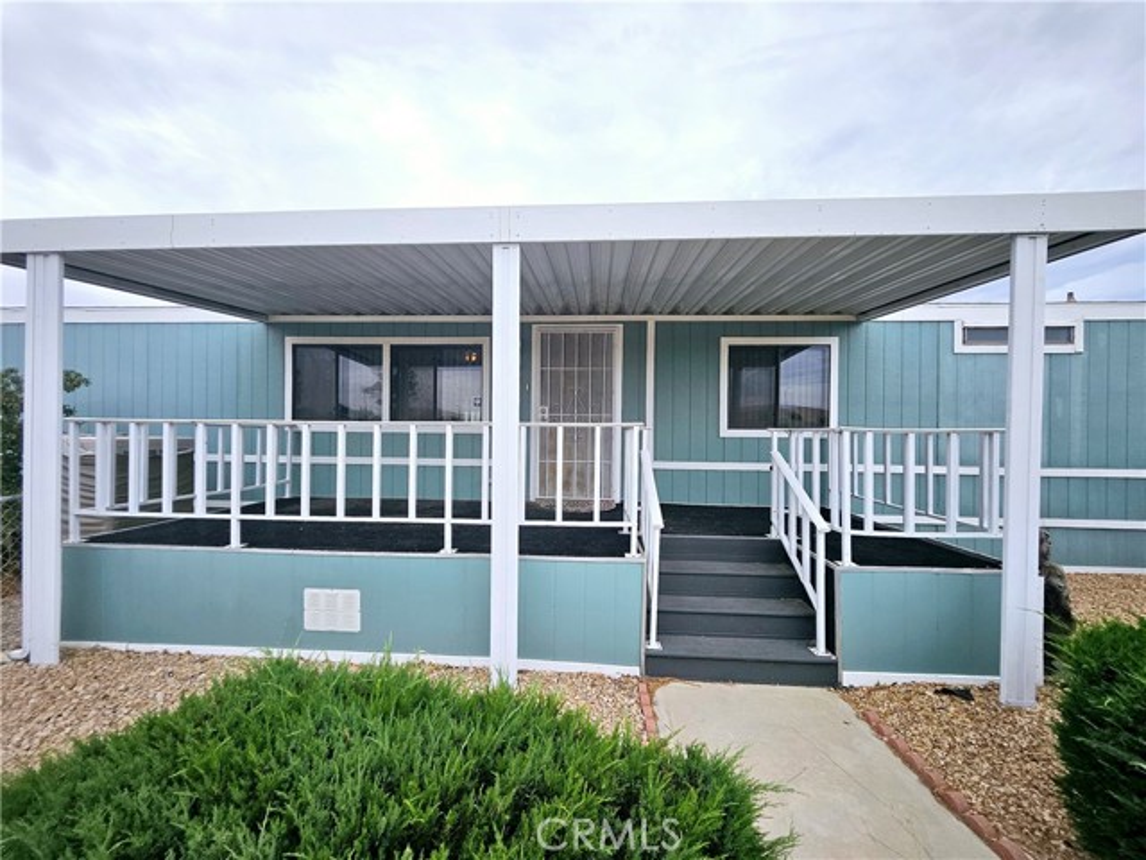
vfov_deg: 89.9
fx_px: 430
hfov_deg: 106.2
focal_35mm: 13
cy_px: 430
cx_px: 573
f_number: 2.2
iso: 40
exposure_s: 1/1000
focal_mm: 1.74
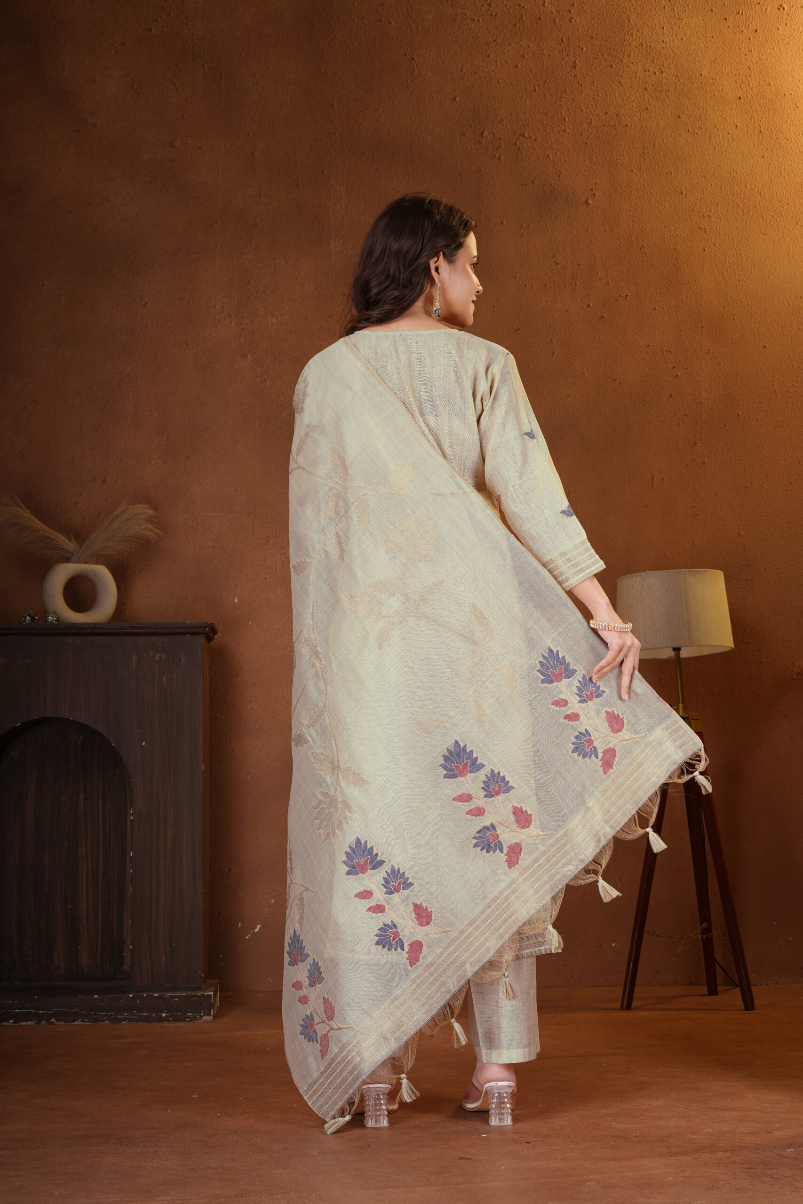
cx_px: 402
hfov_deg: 27.0
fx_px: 1673
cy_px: 602
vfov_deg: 39.6
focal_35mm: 50
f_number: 8
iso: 64
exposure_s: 1/160
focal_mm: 50
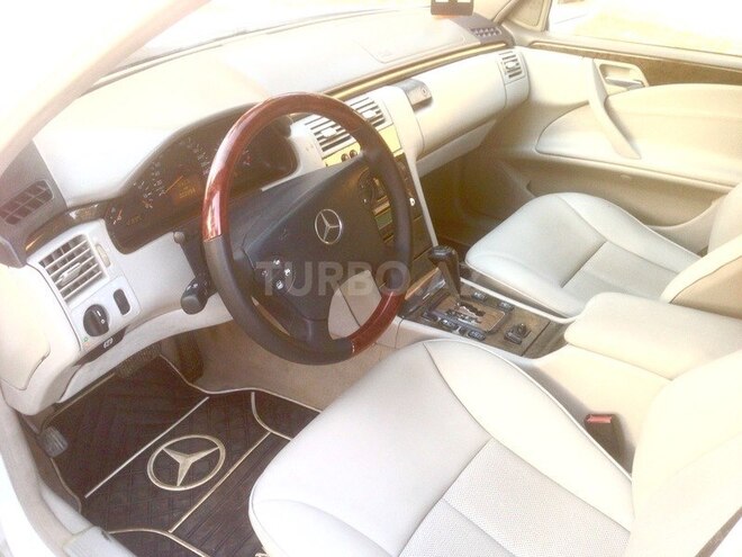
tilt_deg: -30.0
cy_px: 278
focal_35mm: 33
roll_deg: -2.6
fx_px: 707
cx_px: 371
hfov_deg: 55.4
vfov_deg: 42.9
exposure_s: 1/20
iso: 50
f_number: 2.4
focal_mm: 4.12
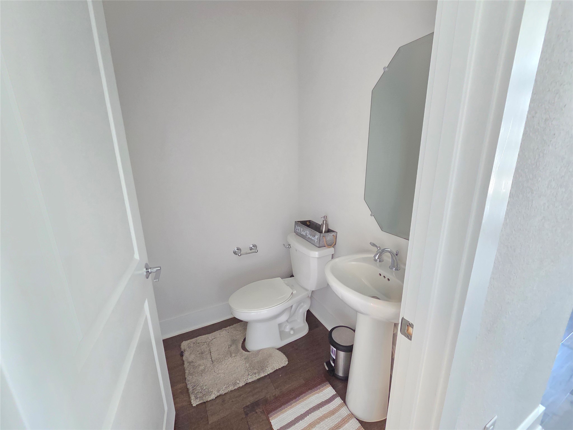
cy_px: 215
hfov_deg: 106.2
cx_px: 286
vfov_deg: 89.9
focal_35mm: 13
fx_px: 215
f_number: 2.2
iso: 1250
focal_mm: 2.2
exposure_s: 1/24
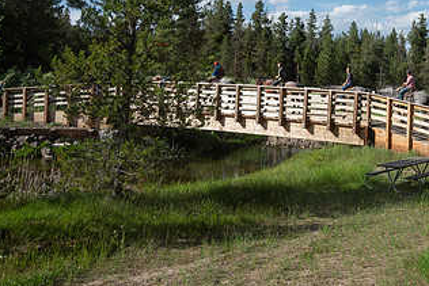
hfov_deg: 41.4
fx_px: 525
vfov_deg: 29.9
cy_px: 64
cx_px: 377
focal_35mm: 44
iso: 100
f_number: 5.6
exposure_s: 1/400
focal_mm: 24
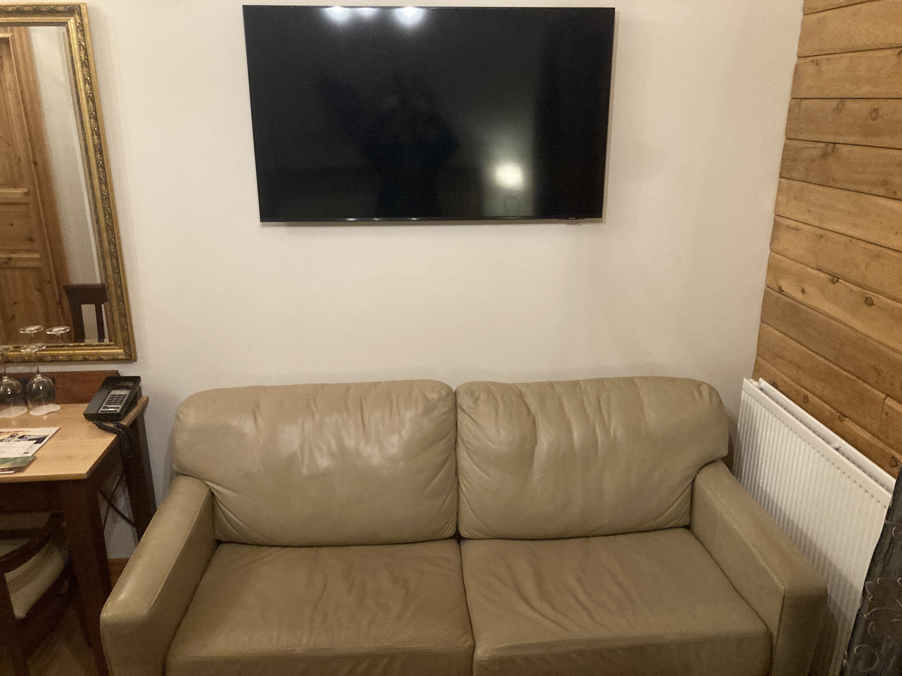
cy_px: 338
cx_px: 451
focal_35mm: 28
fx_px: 730
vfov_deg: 49.7
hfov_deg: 63.4
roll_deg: +0.4
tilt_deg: -16.4
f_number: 1.8
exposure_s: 1/25
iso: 400
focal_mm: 3.99
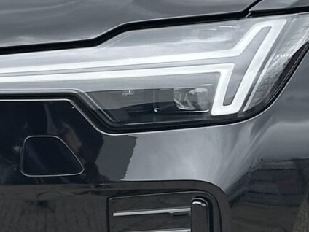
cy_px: 37
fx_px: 2589
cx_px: 221
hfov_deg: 6.8
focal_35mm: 290
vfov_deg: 5.1
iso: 64
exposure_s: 1/604
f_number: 1.78
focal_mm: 6.86
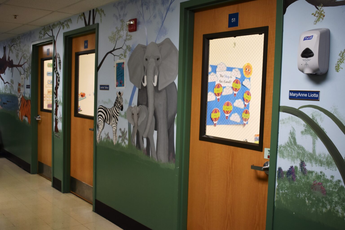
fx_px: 374
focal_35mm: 39
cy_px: 115
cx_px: 172
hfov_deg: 49.5
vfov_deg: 34.2
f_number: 4
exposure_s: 1/60
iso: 500
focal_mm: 26
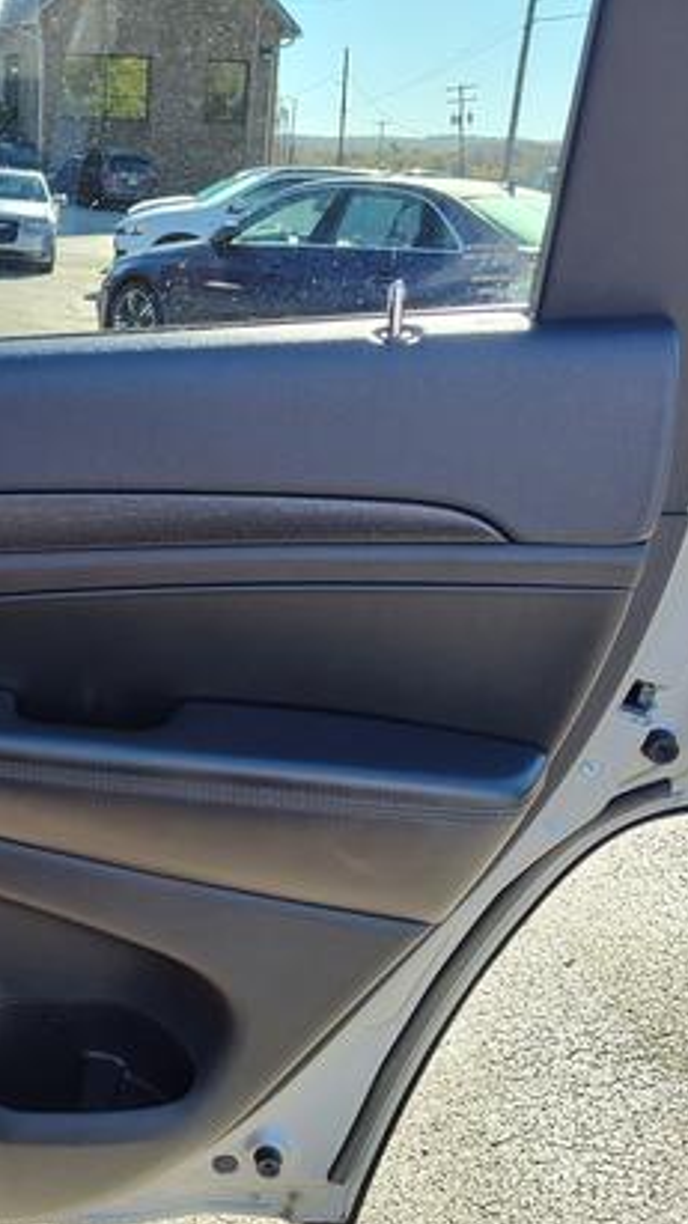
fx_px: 1266
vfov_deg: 51.4
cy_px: 712
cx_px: 42
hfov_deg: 28.9
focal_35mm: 39
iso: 100
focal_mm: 5.56
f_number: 1.88
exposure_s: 1/349
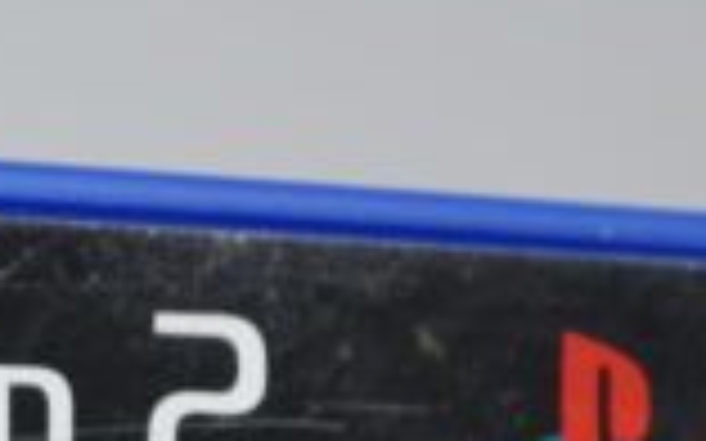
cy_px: 1557
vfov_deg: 3.8
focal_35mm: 327
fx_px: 6289
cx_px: -175
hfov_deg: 6.4
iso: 64
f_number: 5.6
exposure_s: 1/4
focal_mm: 42
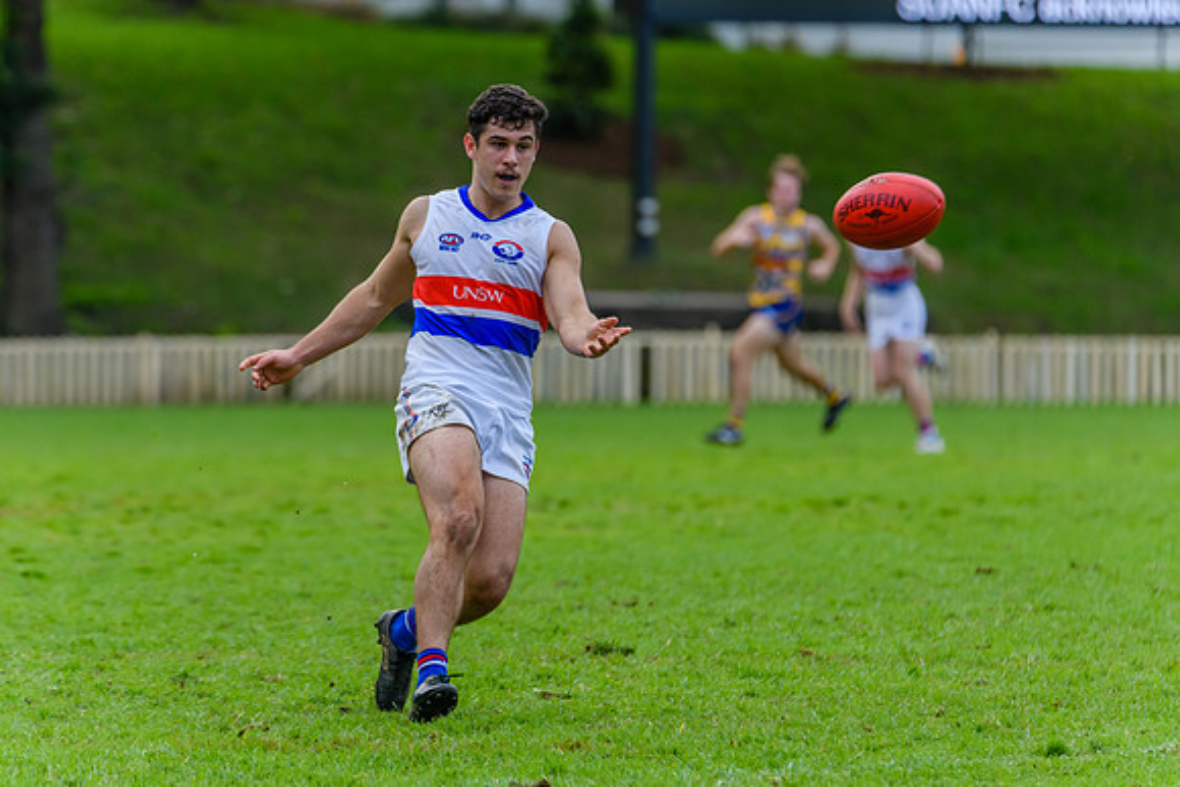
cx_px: 537
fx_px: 13241
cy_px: 358
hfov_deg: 5.1
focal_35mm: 404
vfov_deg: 3.4
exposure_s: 1/1600
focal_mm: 360
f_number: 6
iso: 2000
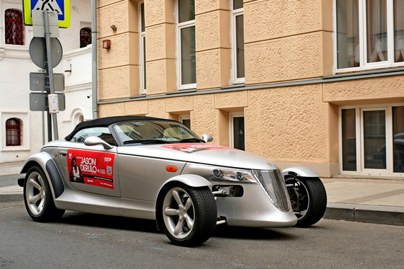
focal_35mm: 46
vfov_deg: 29.2
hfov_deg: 42.7
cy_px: 122
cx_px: 217
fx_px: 516
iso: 640
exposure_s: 1/280
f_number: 7.1
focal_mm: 27
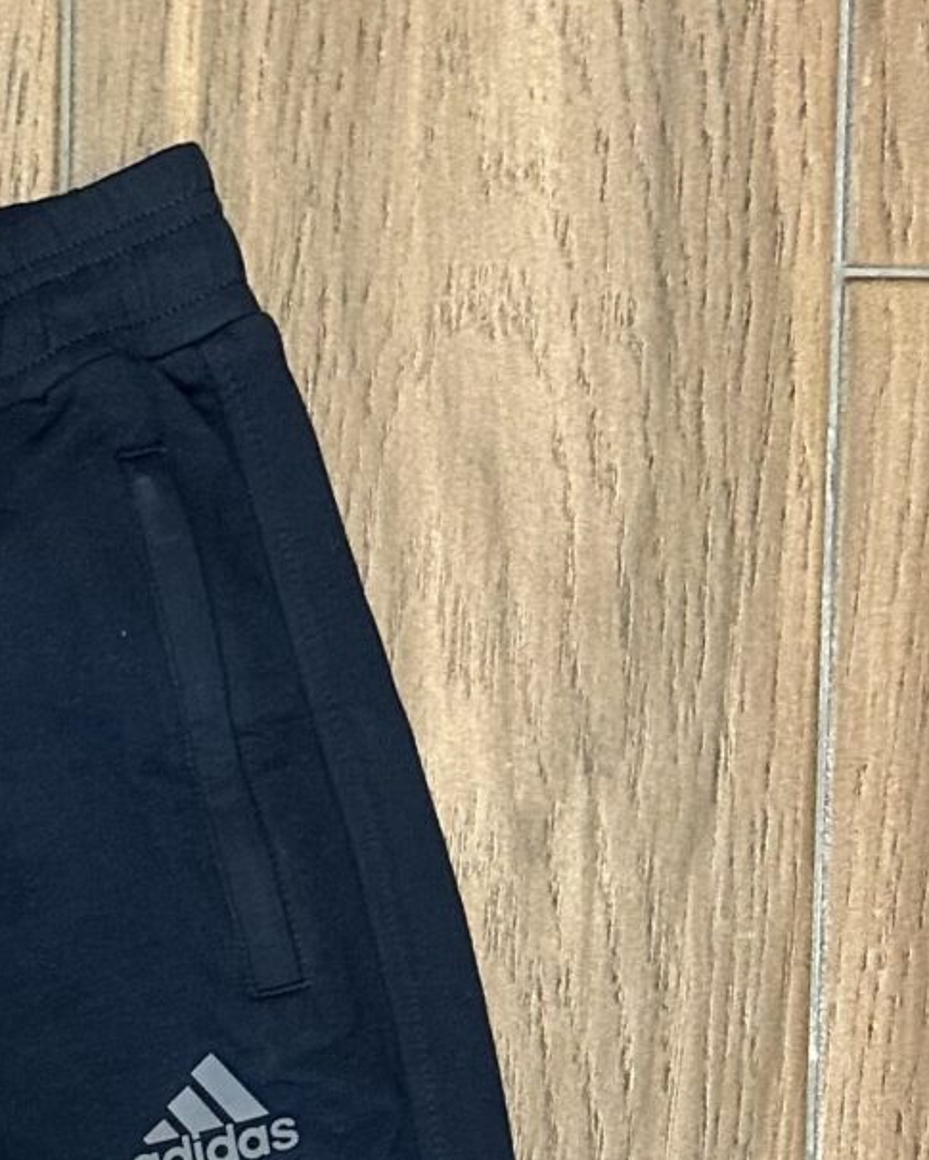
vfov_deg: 16.5
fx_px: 3402
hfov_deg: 14.5
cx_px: -450
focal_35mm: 99
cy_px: 2035
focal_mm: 6.86
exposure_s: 1/50
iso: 160
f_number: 1.78
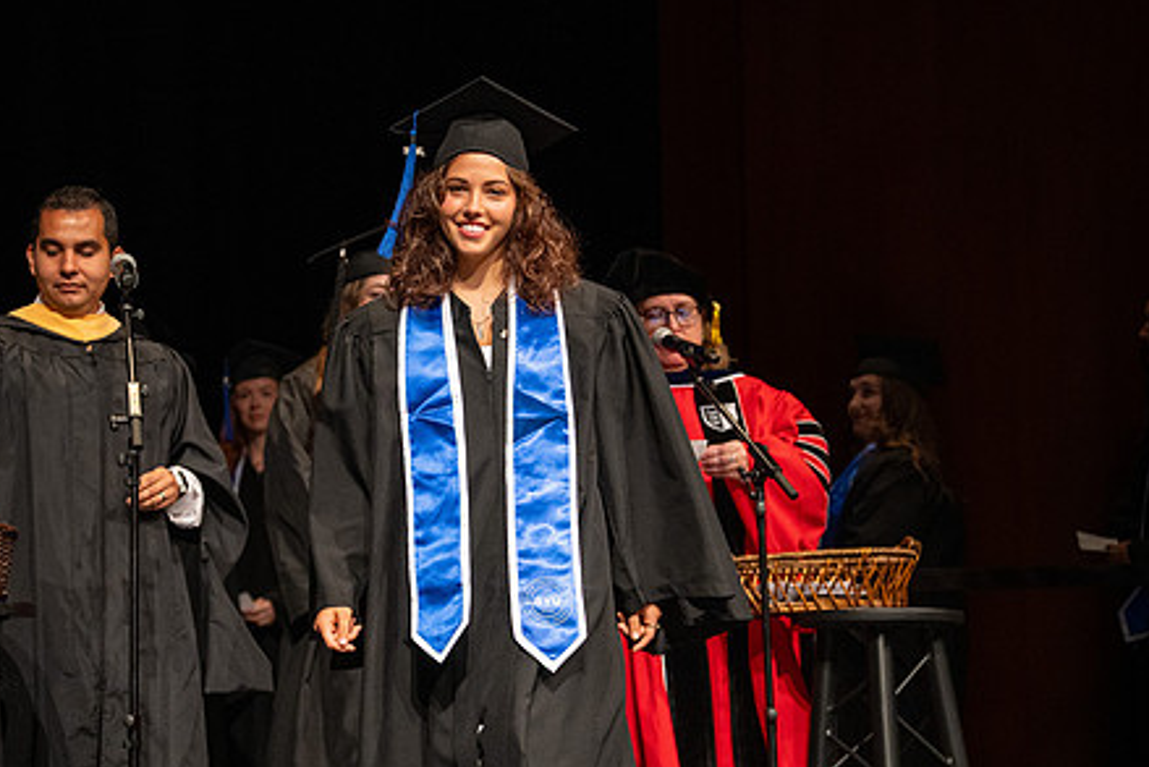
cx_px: 496
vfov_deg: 16.3
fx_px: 2682
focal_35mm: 84
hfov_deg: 24.2
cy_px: 452
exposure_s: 1/400
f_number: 2.8
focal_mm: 60
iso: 2000
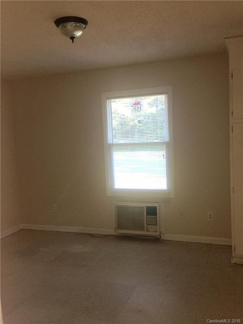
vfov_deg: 55.4
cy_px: 162
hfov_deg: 42.9
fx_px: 309
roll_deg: +3.3
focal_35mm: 33
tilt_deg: -6.3
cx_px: 122
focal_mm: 4.12
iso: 50
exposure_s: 1/30
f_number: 2.4
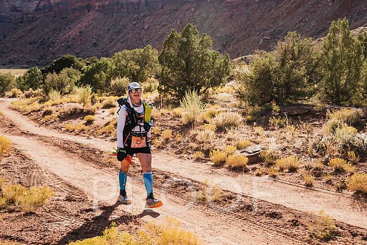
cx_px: 184
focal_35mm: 47
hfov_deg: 41.9
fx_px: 479
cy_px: 122
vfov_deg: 28.7
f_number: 5.6
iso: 100
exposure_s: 1/250
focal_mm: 47
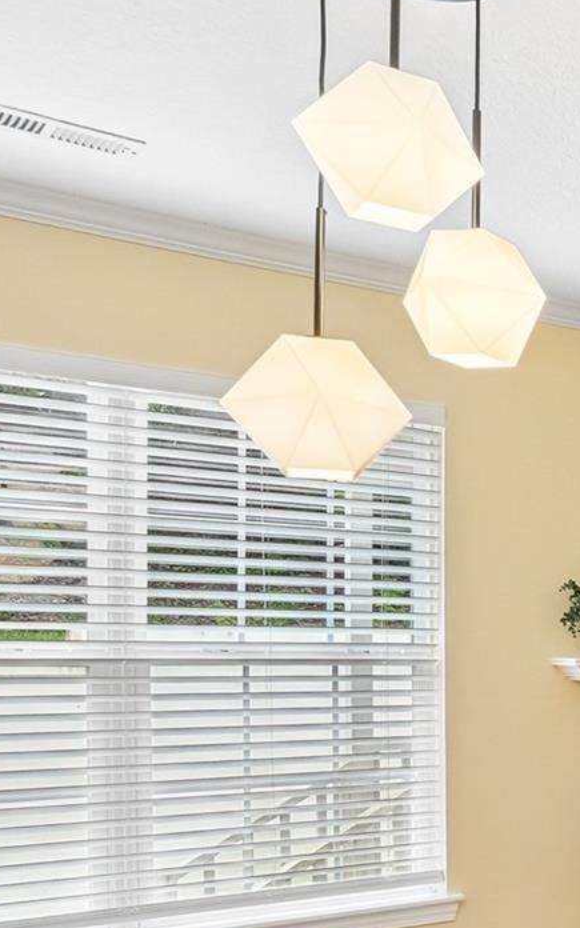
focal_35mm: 45
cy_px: 706
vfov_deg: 42.9
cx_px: 1224
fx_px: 1138
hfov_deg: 17.6
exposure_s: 1/25
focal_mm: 10
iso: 400
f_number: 8
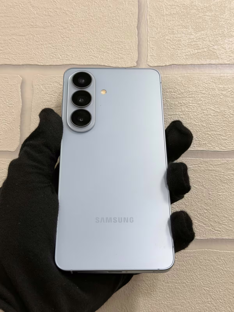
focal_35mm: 48
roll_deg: -0.3
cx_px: 117
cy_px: 156
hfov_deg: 30.3
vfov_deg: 39.7
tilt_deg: +9.1
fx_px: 433
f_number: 1.78
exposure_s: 1/100
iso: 64
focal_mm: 6.76
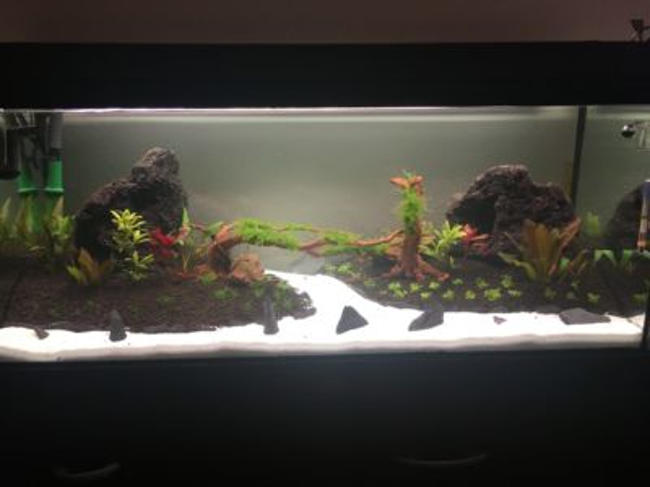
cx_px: 325
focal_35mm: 29
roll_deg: +1.2
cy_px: 244
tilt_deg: -14.3
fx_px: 545
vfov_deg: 48.2
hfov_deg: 61.7
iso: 50
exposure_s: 1/33
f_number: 2.2
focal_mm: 4.15
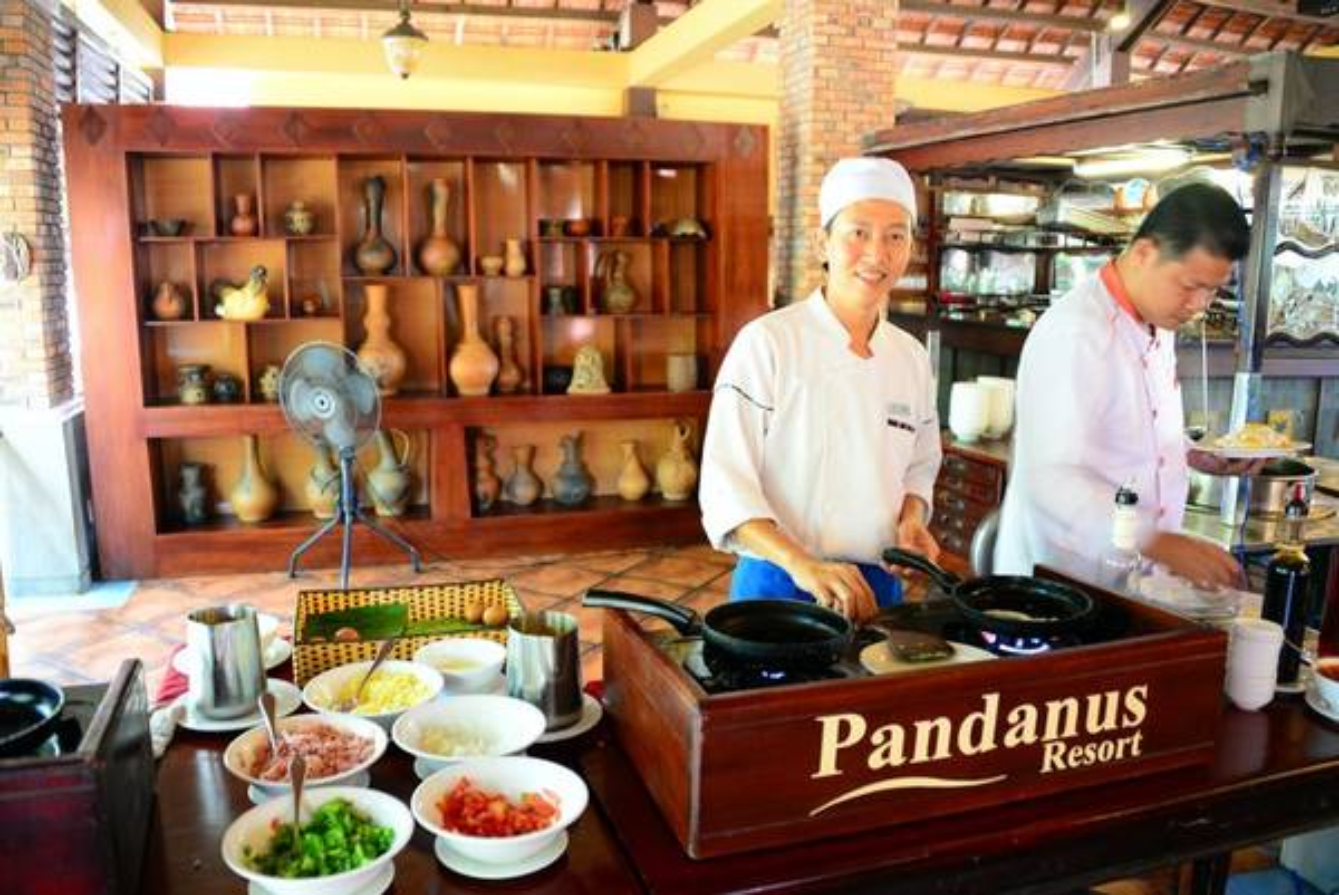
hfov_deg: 65.4
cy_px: 448
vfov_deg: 46.5
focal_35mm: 28
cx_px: 670
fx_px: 1042
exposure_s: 1/5
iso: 500
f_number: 3.5
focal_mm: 28
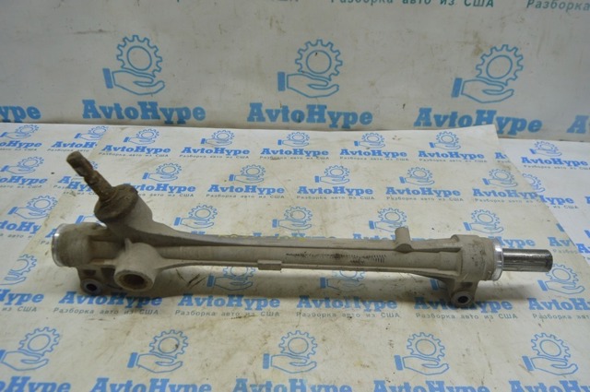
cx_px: 295
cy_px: 196
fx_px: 491
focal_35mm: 30
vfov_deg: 43.5
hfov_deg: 62.0
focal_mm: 20
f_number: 5.6
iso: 400
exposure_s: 1/40
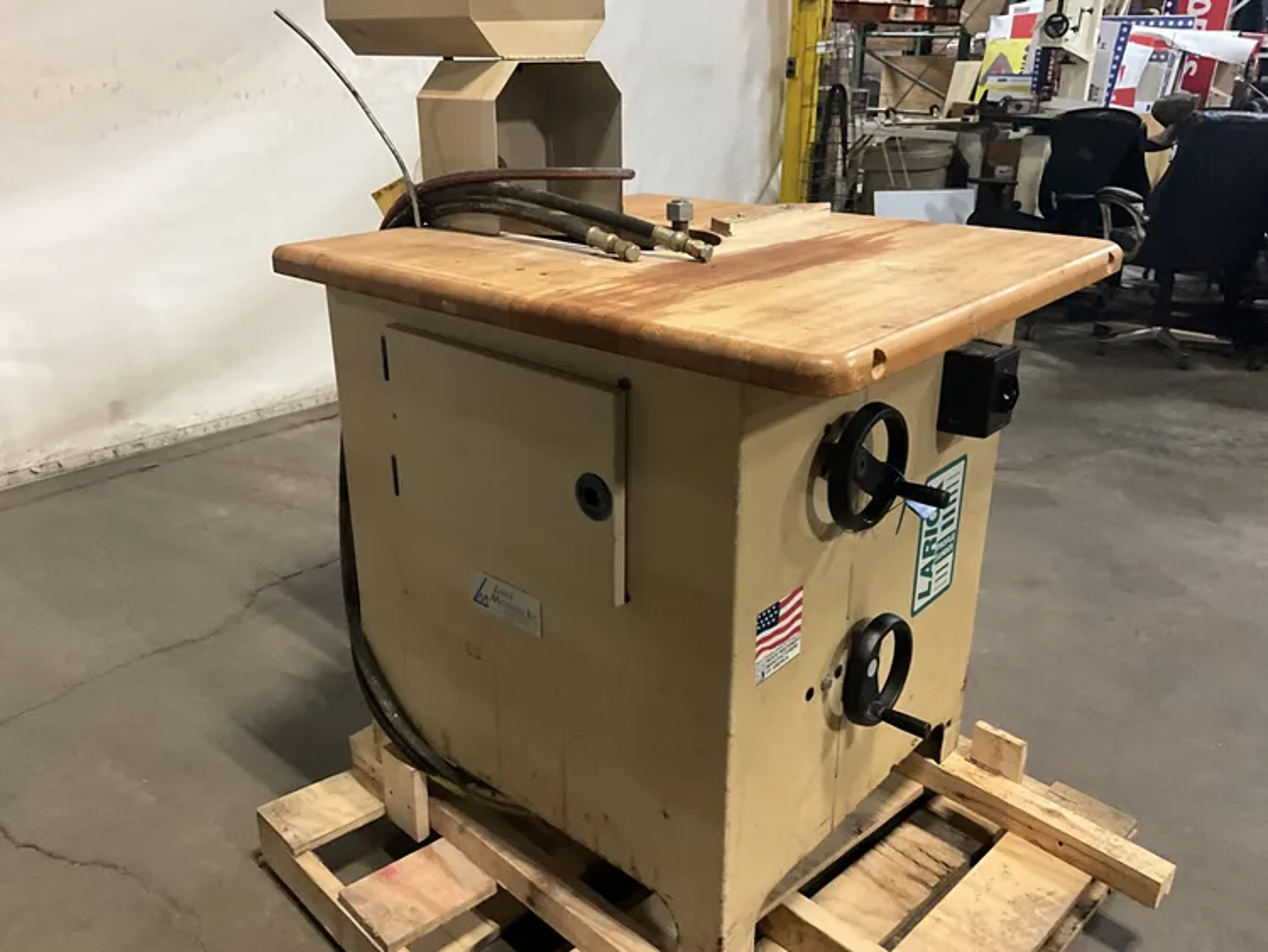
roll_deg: -0.6
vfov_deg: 48.3
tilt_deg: -21.6
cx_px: 634
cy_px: 476
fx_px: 1063
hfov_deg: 61.6
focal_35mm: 29
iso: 320
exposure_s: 1/40
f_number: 1.8
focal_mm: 3
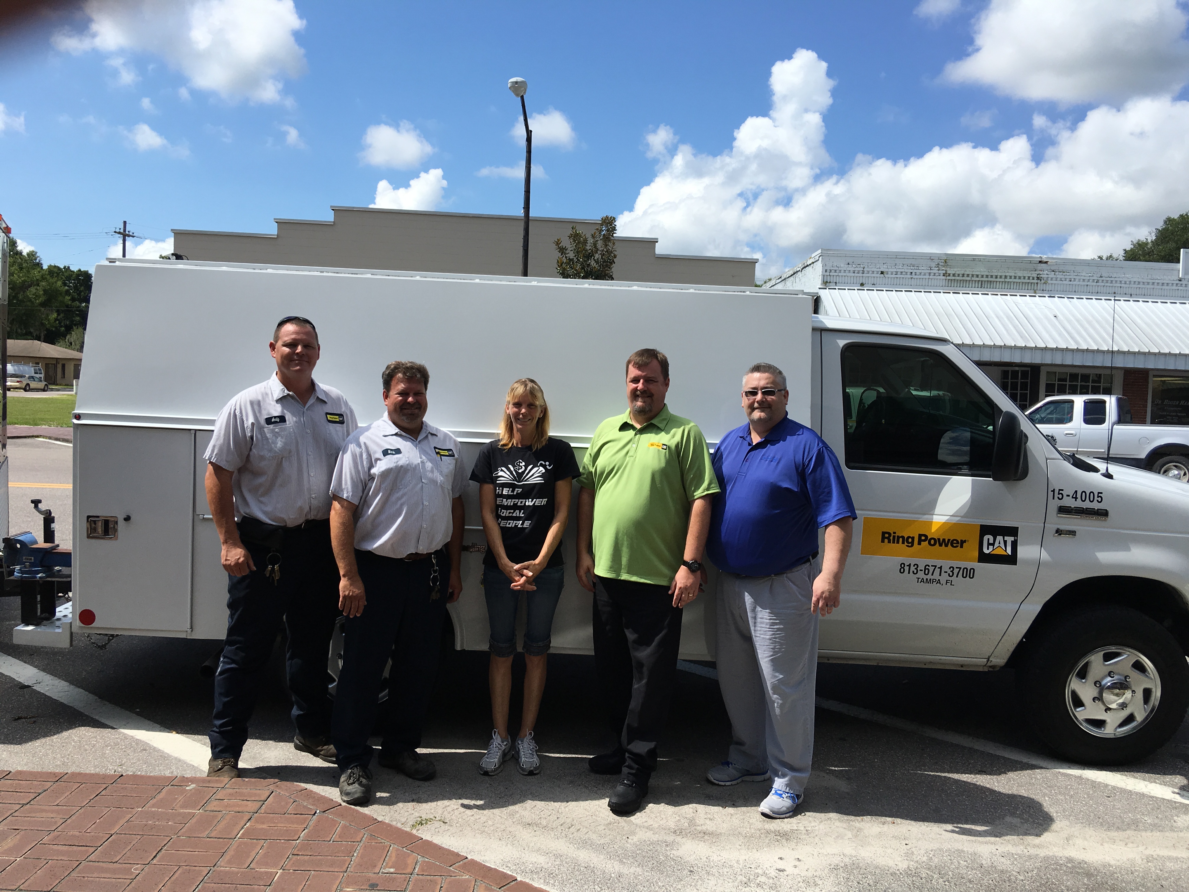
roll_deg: -2.8
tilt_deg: -1.6
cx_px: 594
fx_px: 996
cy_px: 446
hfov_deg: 61.7
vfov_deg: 48.2
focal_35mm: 29
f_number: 2.2
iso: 25
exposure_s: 1/1672
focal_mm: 4.15
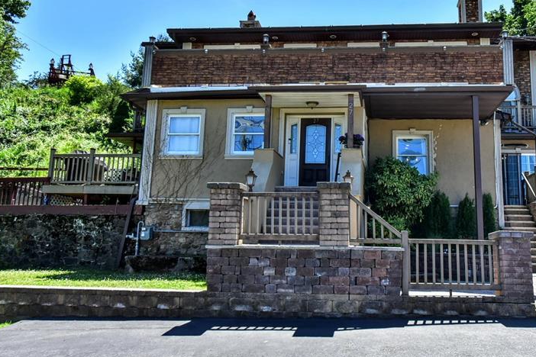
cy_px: 151
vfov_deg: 37.8
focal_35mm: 35
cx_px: 322
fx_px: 521
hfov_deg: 54.0
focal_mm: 24
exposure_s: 1/4000
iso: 2000
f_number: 7.1
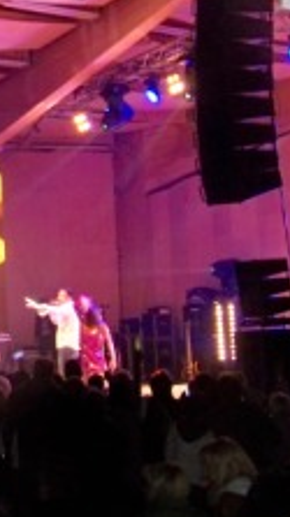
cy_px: 158
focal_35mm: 125
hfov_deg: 9.4
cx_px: -167
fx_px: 1713
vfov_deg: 17.1
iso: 400
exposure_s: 1/30
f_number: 3.2
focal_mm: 11.7
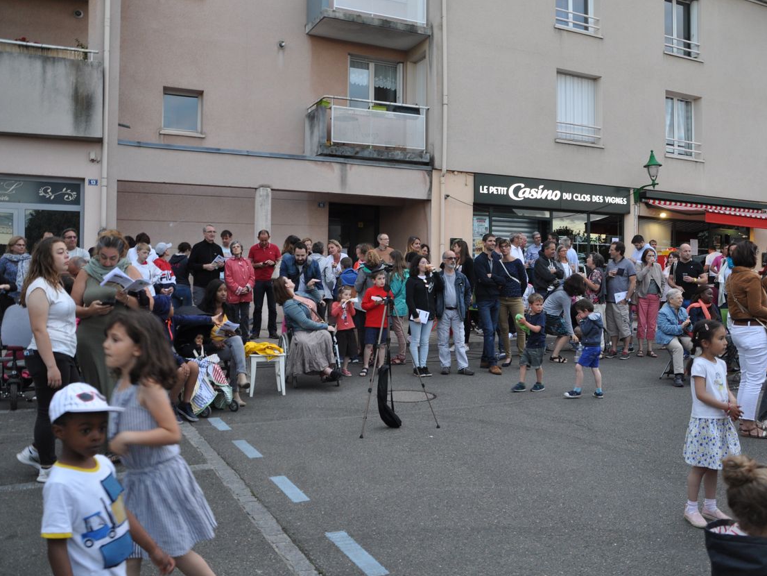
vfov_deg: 46.8
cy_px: 283
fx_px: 665
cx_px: 395
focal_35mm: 30
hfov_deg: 59.9
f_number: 4
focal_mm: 18
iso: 450
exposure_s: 1/60
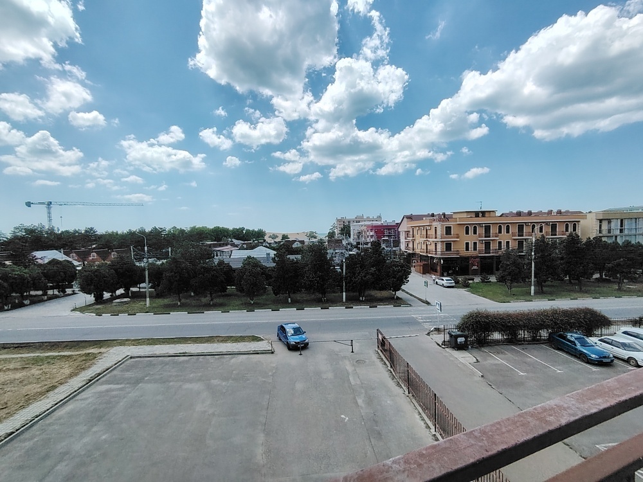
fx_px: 316
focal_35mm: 17
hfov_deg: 91.0
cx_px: 322
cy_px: 241
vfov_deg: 74.7
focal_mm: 1.42
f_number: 2.2
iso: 100
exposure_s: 1/2182
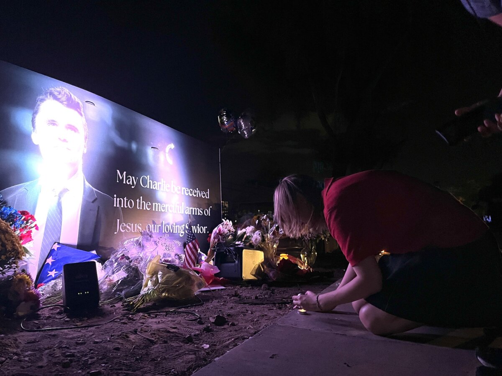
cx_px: 251
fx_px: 377
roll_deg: -0.1
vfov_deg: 53.1
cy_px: 188
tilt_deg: +6.2
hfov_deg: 67.3
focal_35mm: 26
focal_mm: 5.1
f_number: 1.6
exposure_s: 1/60
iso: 320
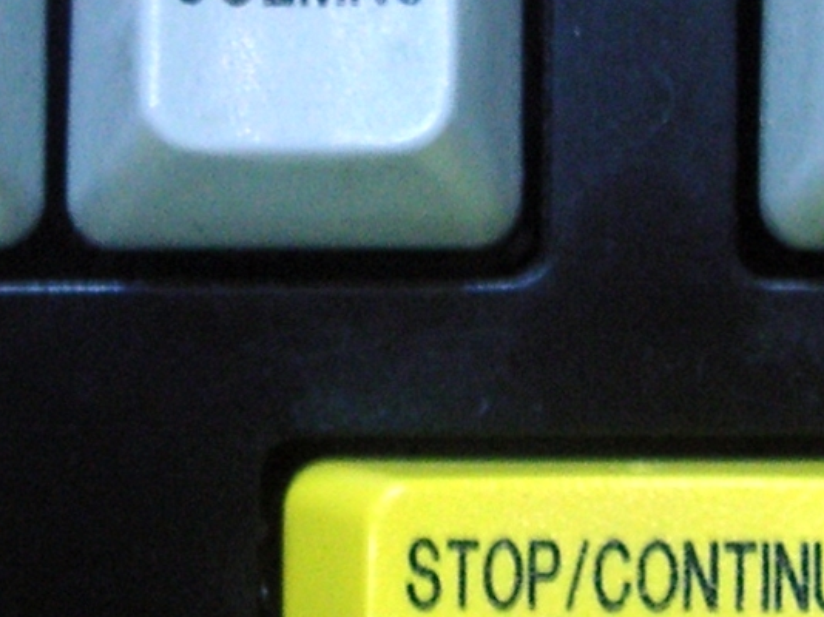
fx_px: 4449
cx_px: 642
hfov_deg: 10.6
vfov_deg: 7.8
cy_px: -205
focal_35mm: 187
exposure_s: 1/3
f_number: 2.9
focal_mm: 6.5
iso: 100
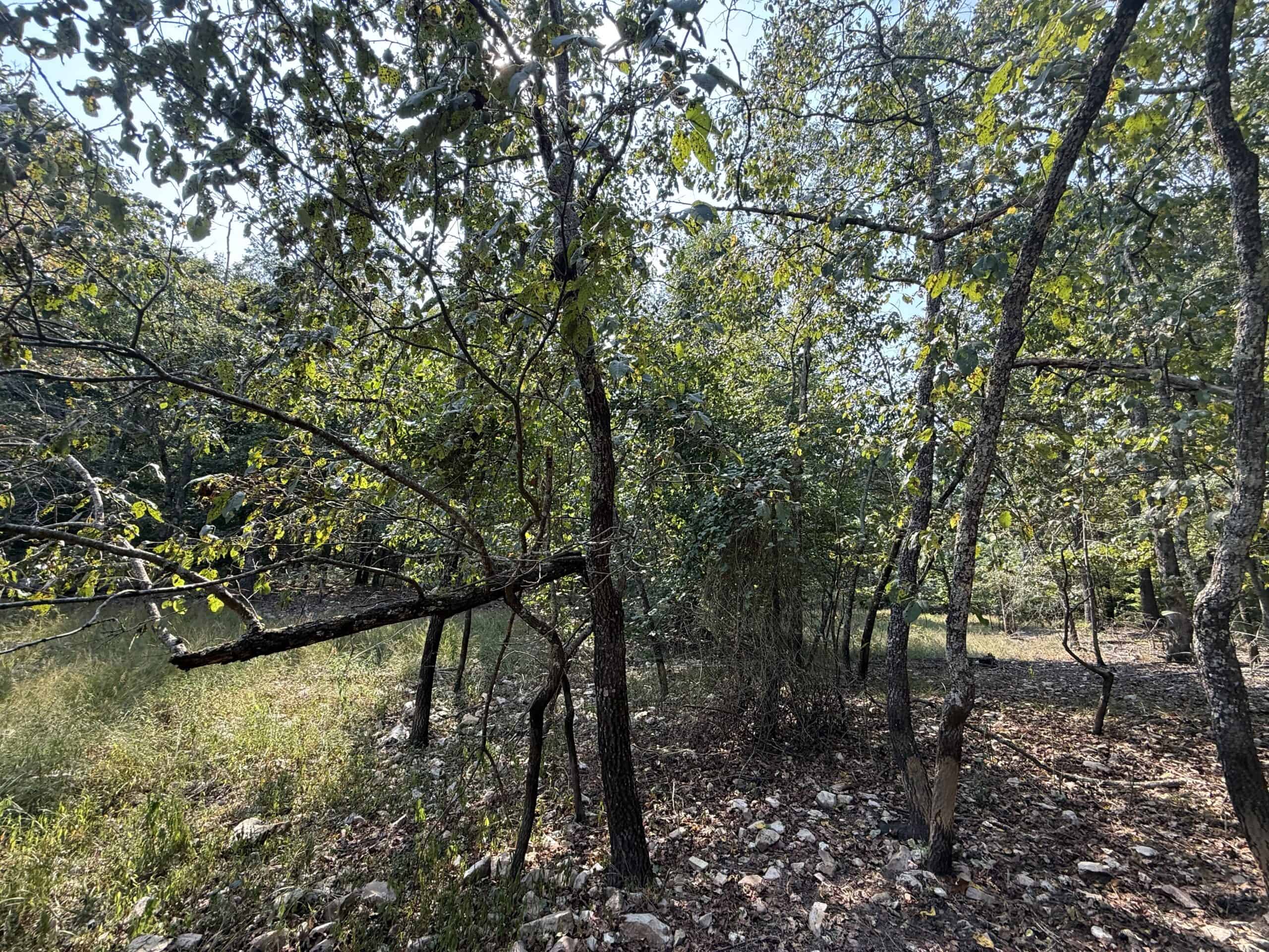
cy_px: 476
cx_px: 634
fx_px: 513
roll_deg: -2.8
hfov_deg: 102.1
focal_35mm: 14
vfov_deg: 85.7
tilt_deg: +13.2
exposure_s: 1/258
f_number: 2.2
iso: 64
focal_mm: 2.22
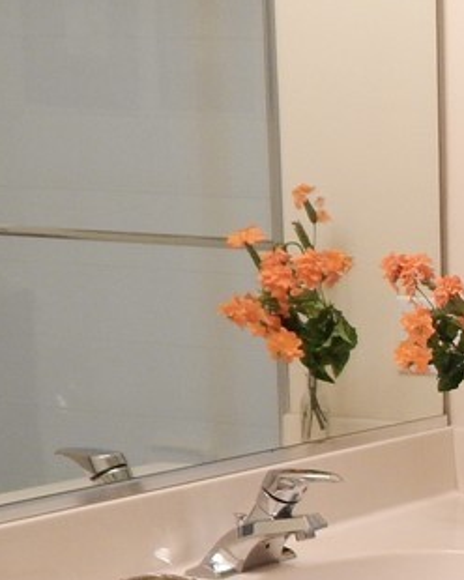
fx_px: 1940
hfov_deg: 12.1
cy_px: 587
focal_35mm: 113
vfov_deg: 16.6
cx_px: 921
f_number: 3.3
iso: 250
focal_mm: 6.1
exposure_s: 1/30
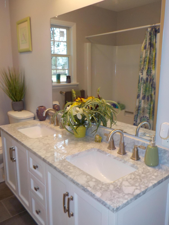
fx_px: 195
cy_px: 112
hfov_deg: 46.8
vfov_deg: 60.0
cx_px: 84
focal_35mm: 30
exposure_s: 1/30
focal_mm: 4.1
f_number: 3.3
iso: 180
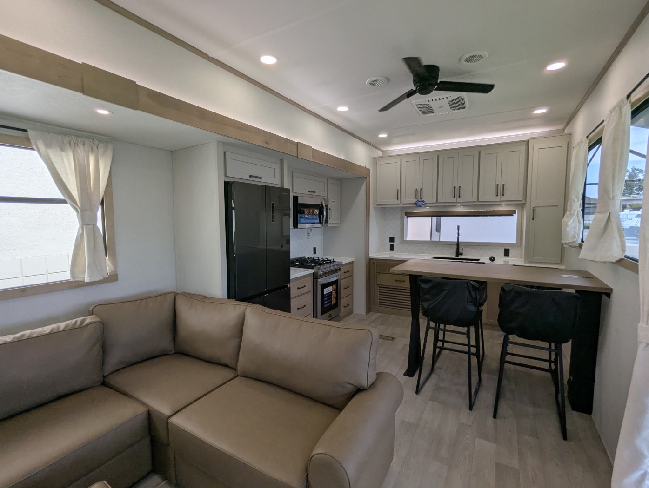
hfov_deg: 94.4
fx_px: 300
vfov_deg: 78.2
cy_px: 244
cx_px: 324
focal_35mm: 16
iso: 46
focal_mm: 2.35
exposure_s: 1/238
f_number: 2.2
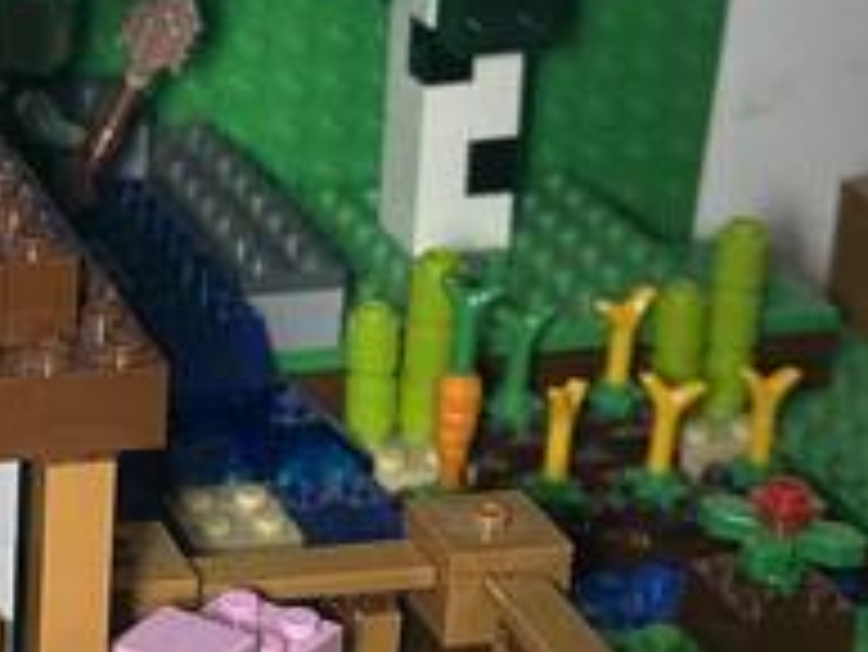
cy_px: 313
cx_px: -157
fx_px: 3036
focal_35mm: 121
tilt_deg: -25.2
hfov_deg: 15.7
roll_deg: -1.8
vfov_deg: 12.3
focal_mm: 5.7
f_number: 1.5
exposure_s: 1/101
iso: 64
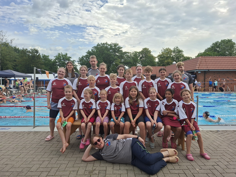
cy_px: 88
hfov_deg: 73.9
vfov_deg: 58.9
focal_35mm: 23
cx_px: 118
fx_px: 157
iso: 50
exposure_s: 1/1171
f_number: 1.8
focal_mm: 5.54
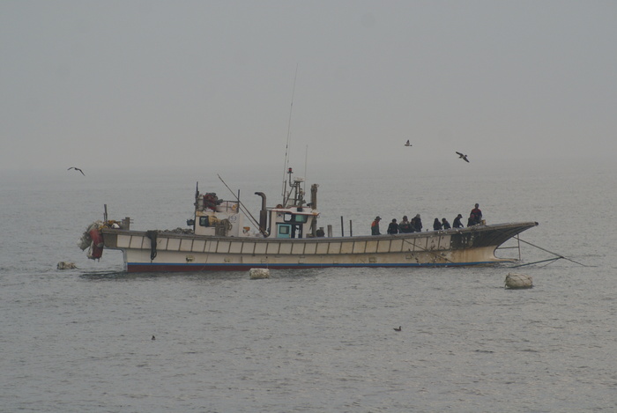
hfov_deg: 7.6
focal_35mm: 270
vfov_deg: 5.1
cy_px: 206
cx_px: 308
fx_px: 4634
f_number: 5.6
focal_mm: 180
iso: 200
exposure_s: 1/320
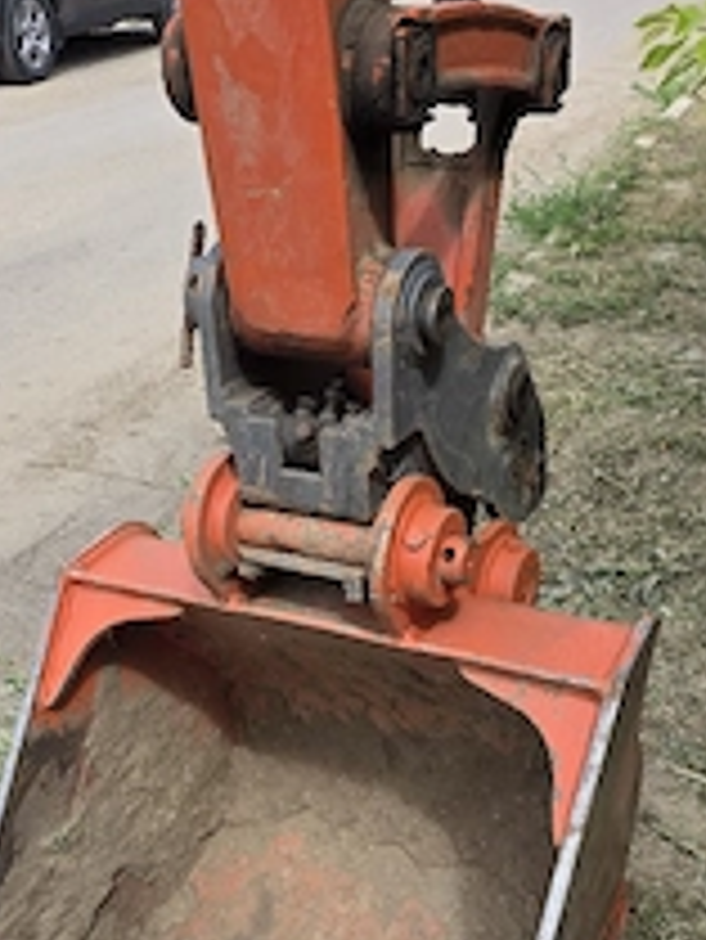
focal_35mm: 44
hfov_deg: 32.8
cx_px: 292
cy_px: 729
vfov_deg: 41.4
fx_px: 1195
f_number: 1.7
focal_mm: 6.25
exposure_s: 1/3333
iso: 80
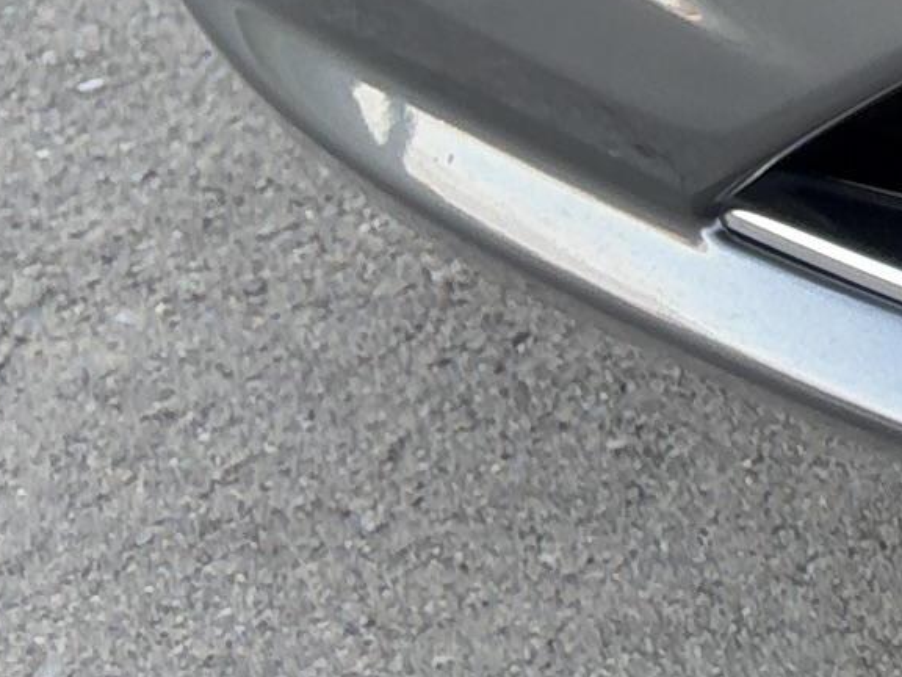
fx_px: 4742
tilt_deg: -13.3
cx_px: 2811
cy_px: -909
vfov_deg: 7.6
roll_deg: +0.6
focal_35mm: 182
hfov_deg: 8.7
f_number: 1.6
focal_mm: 5.96
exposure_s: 1/121
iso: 50
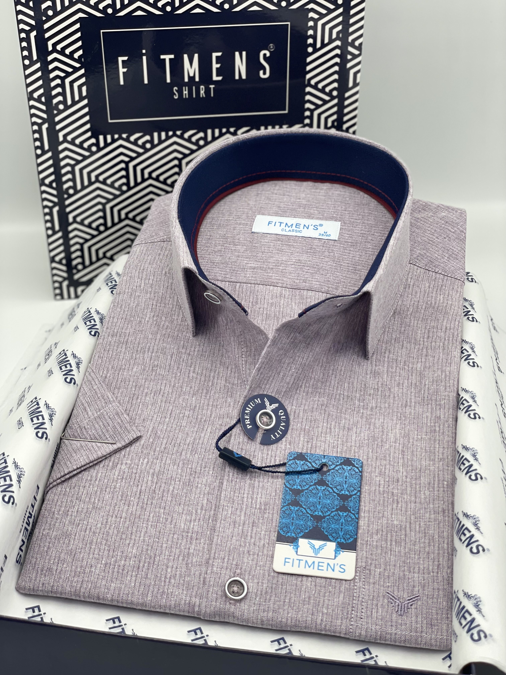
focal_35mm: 52
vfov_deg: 36.8
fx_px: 1013
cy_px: 338
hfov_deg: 28.0
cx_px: 253
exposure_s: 1/122
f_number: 2
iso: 32
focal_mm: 6
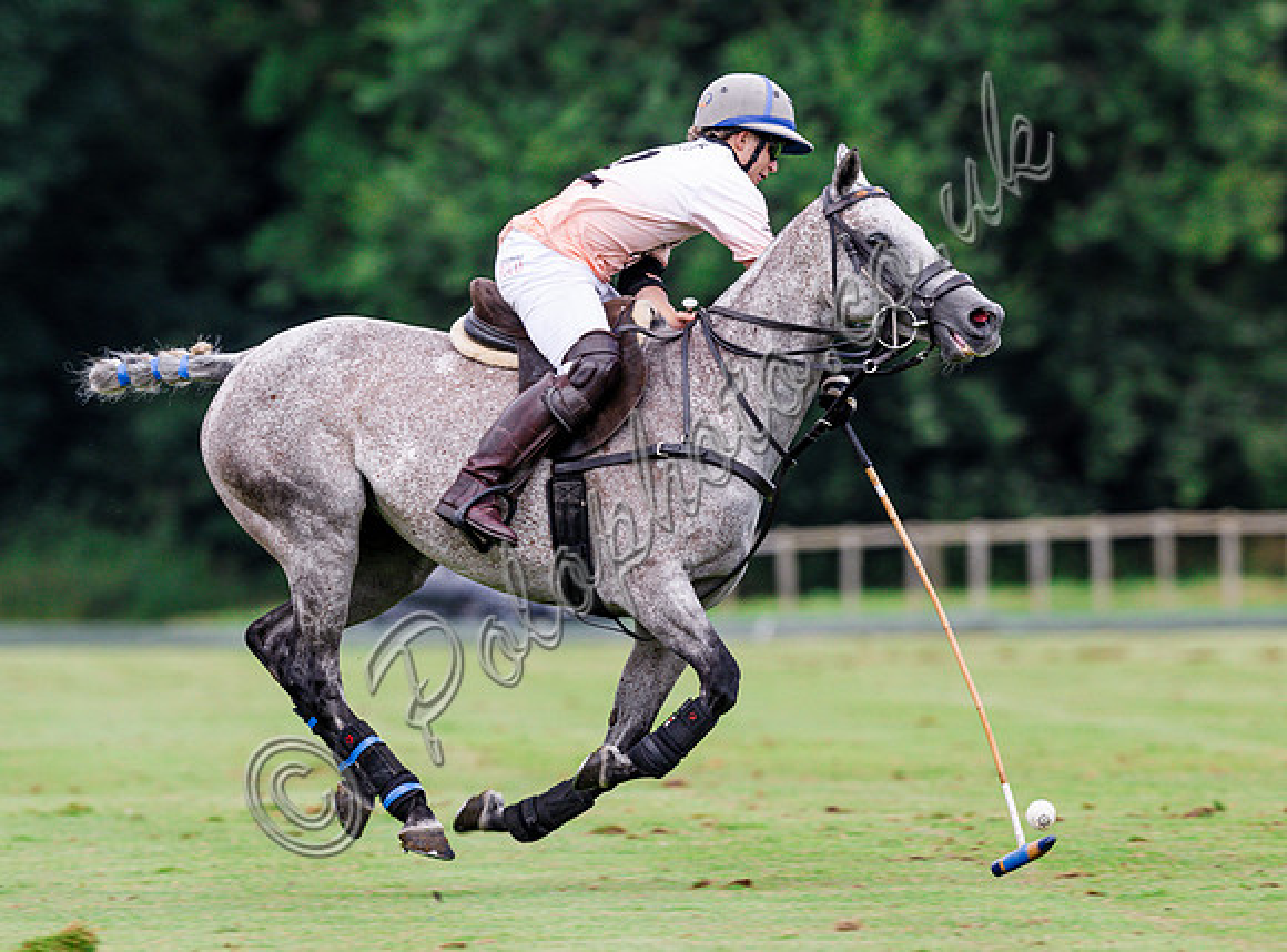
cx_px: 495
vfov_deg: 1.9
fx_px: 28548
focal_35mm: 772
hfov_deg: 2.6
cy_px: 507
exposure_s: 1/640
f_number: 6.3
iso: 400
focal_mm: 500
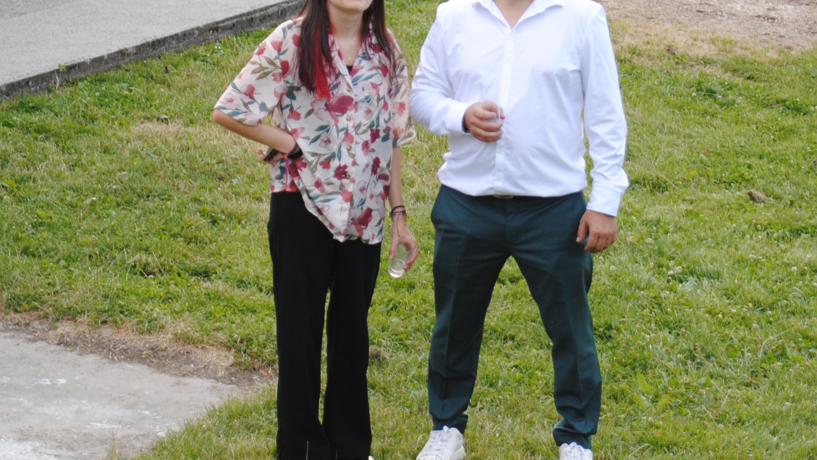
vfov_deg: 10.2
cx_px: 440
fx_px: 2557
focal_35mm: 118
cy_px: 0
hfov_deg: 18.2
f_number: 5.3
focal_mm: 40
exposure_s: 1/100
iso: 200
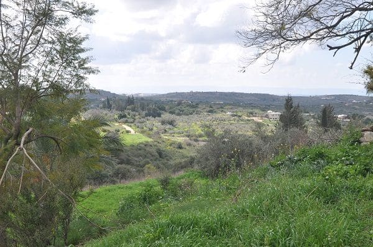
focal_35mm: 44
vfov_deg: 30.7
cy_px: 124
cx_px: 186
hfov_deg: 45.0
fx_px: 450
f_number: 11
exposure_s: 1/125
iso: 200
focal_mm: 29
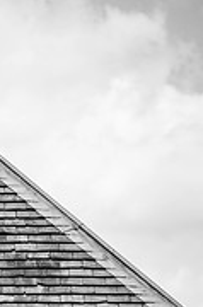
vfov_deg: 9.6
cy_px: 367
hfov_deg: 6.4
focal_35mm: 213
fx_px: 1812
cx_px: -47
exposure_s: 1/2000
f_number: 2.5
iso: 100
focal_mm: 85
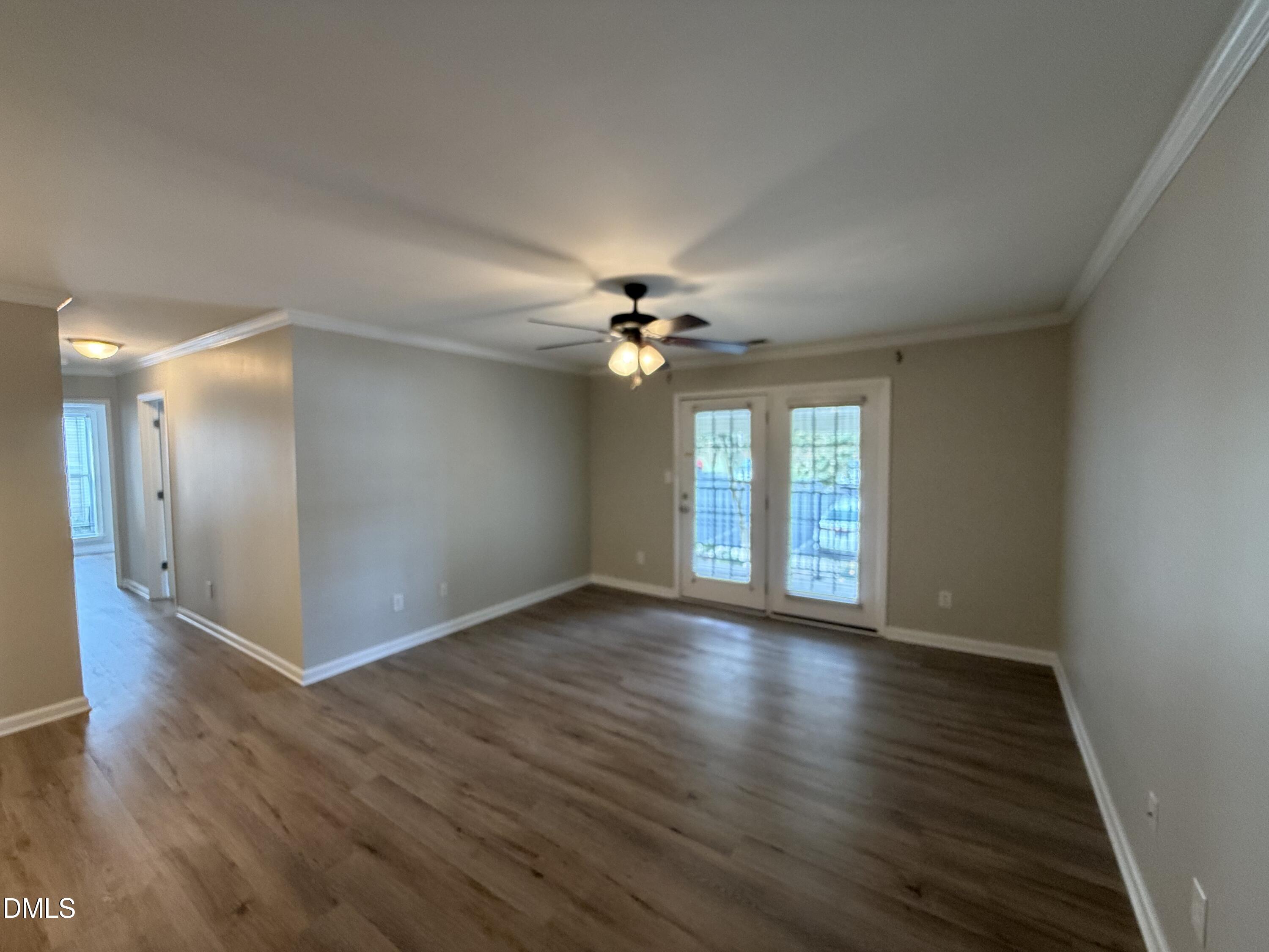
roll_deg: +0.5
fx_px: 513
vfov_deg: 85.7
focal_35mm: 14
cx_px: 634
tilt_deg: -3.2
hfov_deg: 102.1
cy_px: 476
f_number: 2.2
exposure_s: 1/60
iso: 320
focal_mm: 2.22
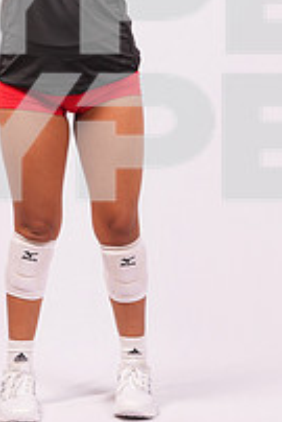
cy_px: -8
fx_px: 1830
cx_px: 56
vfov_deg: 13.0
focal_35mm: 156
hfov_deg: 8.8
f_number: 5.6
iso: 200
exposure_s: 1/200
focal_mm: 70
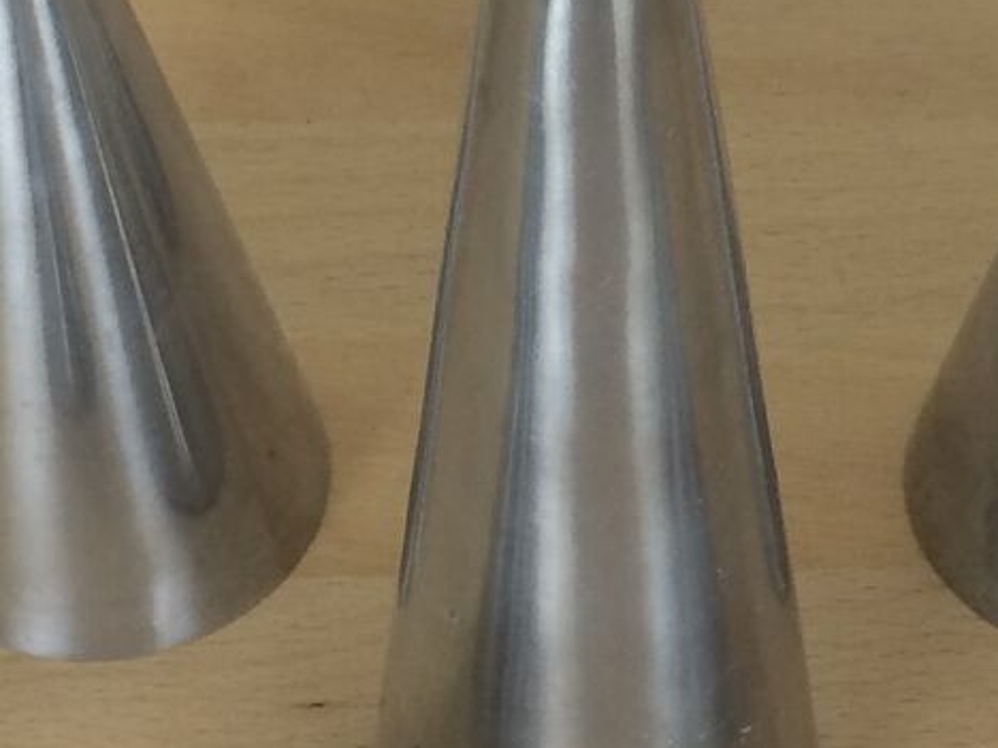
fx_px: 3575
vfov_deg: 11.9
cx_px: 699
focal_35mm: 124
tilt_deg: -49.1
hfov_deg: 15.8
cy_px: 188
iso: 40
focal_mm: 4.15
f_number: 2.2
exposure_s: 1/33
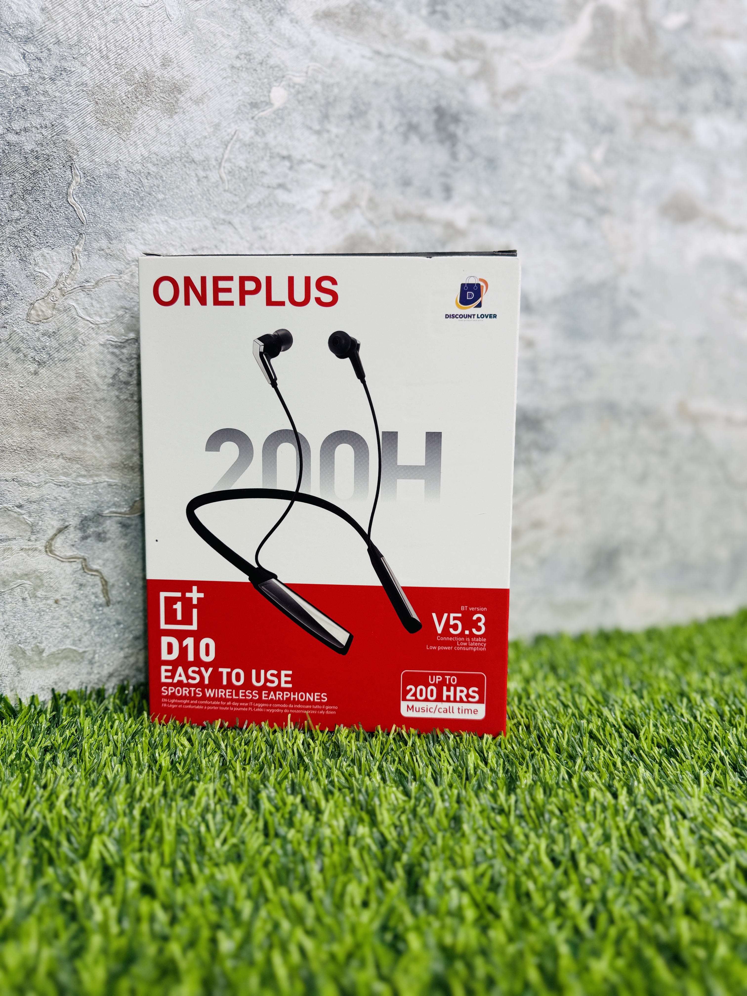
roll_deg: -0.4
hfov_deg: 56.8
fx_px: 691
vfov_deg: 71.6
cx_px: 374
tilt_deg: -5.6
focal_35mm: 24
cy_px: 498
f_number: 1.78
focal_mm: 6.76
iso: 80
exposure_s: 1/100
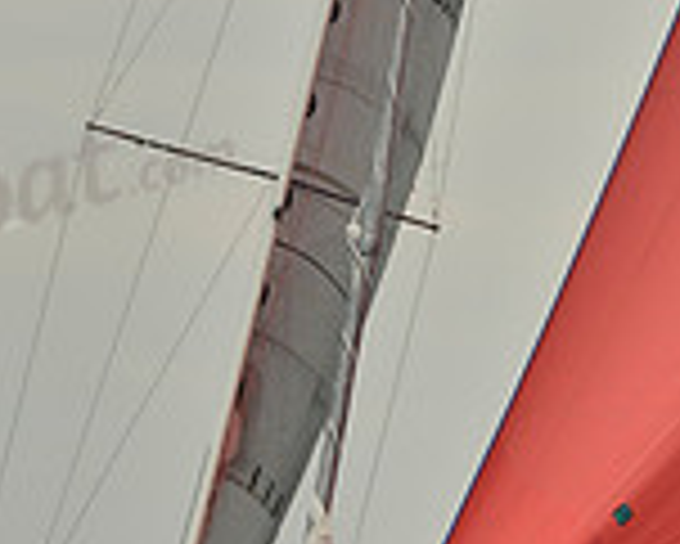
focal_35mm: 310
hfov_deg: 6.2
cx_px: 471
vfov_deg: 5.0
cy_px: -76
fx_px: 6243
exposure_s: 1/1250
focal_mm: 86
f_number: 9
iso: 280
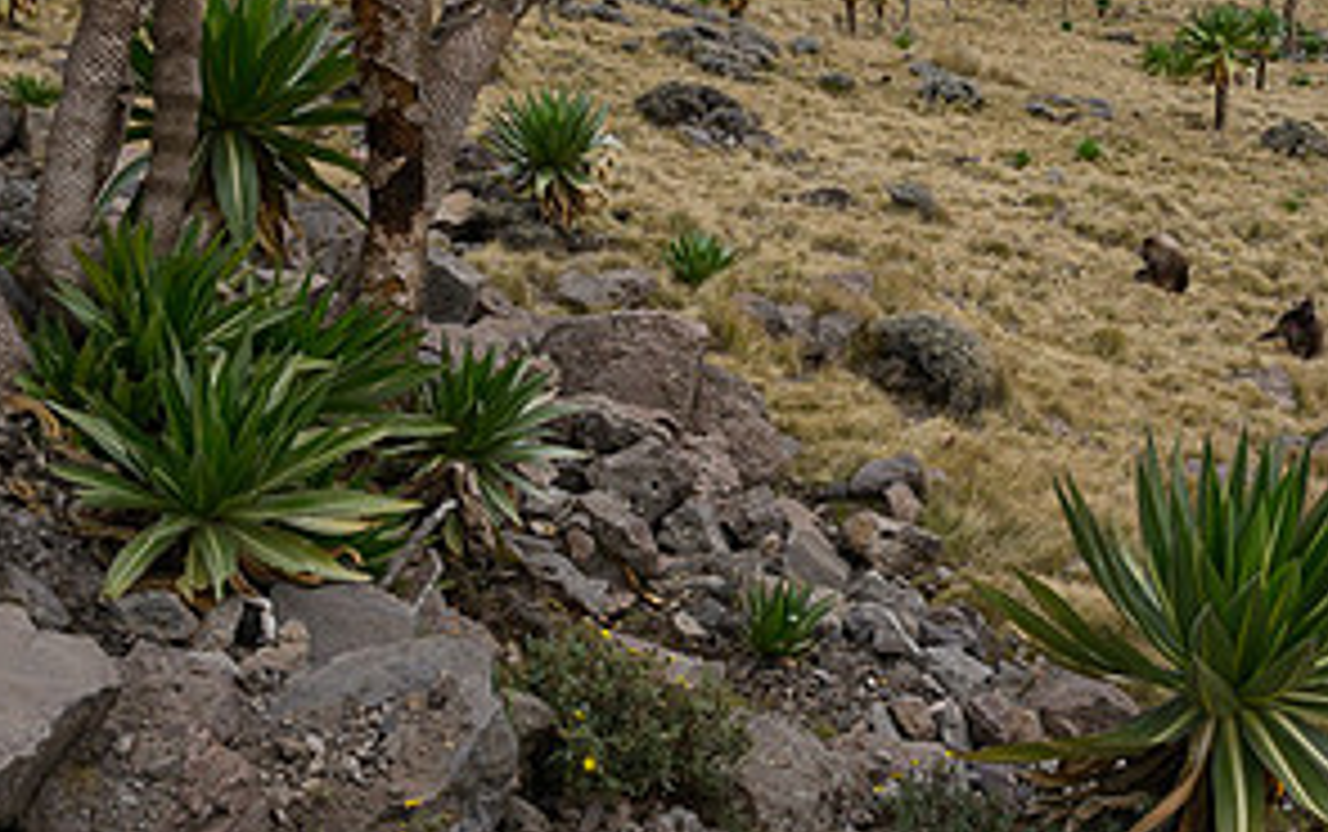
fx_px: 1848
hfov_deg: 38.8
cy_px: 99
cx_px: 954
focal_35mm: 51
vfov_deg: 24.7
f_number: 5.6
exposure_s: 1/1600
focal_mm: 25.5
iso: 500
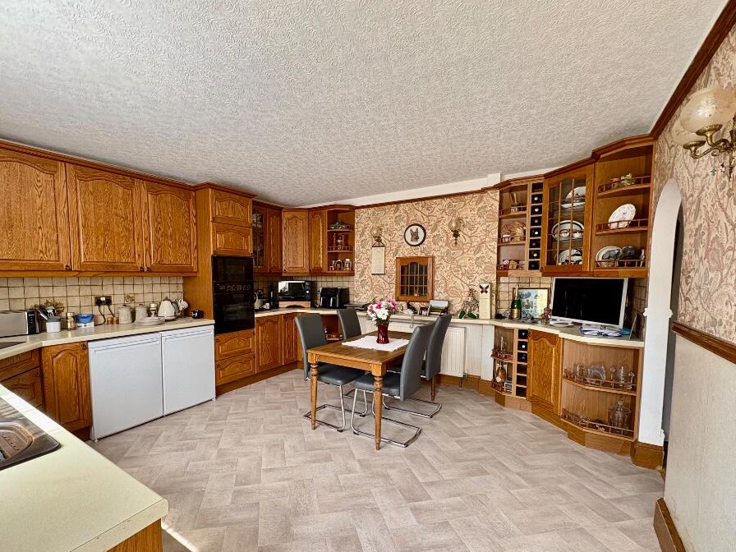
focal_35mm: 16
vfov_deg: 78.0
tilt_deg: -3.0
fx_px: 340
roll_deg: -0.2
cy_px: 298
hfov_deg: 94.1
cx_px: 328
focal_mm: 2.22
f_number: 2.2
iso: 200
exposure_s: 1/99
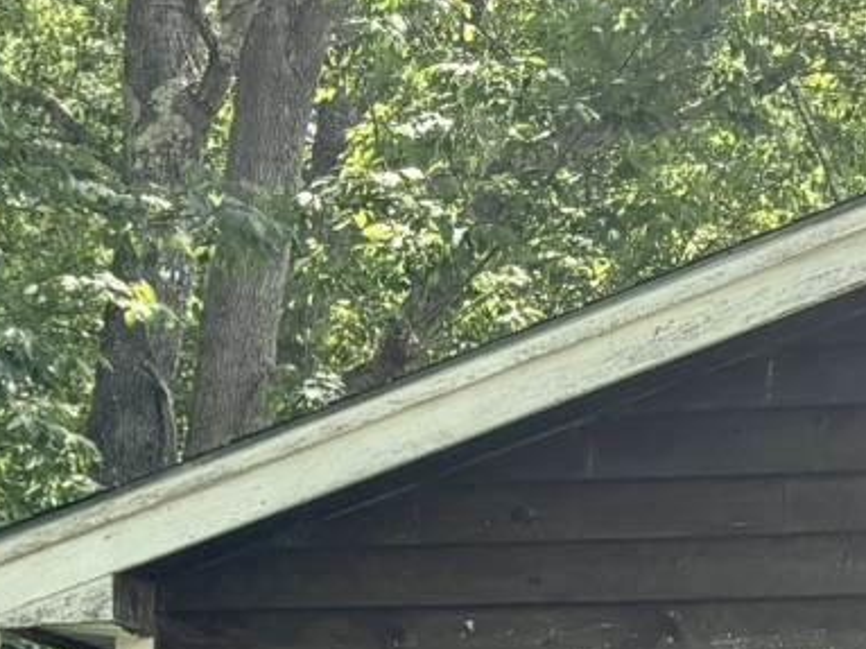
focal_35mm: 139
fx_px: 3476
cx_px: 547
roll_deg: -1.0
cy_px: 954
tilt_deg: +2.3
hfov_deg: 14.2
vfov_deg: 10.3
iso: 50
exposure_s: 1/662
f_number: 1.6
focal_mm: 5.96
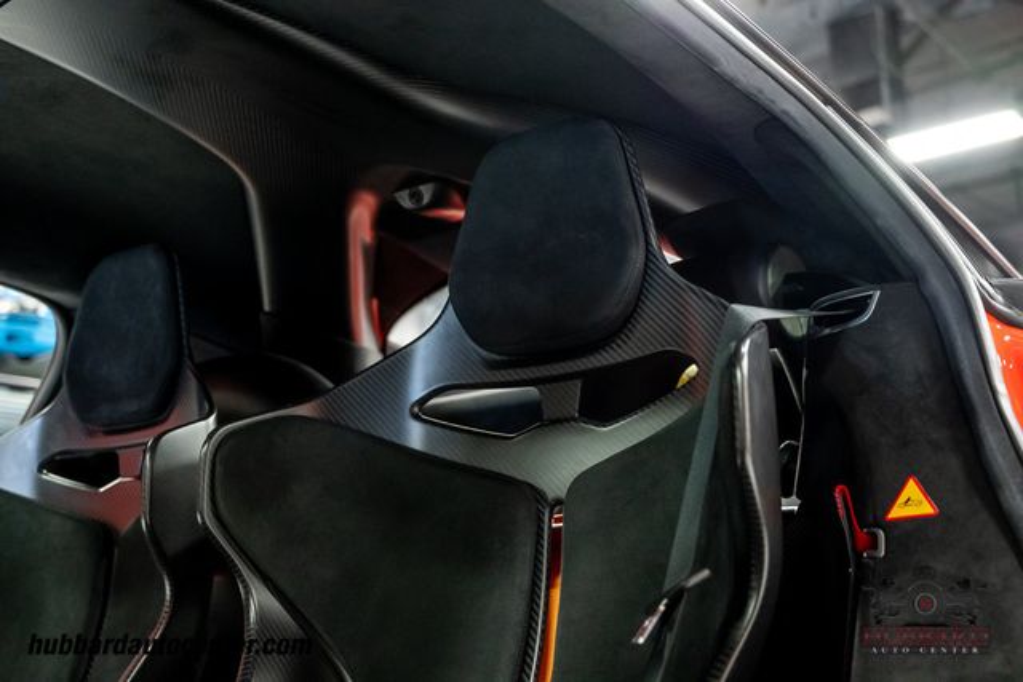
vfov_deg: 30.5
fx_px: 1251
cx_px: 512
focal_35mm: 44
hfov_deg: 44.5
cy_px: 341
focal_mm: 44
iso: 5000
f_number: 4
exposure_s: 1/60
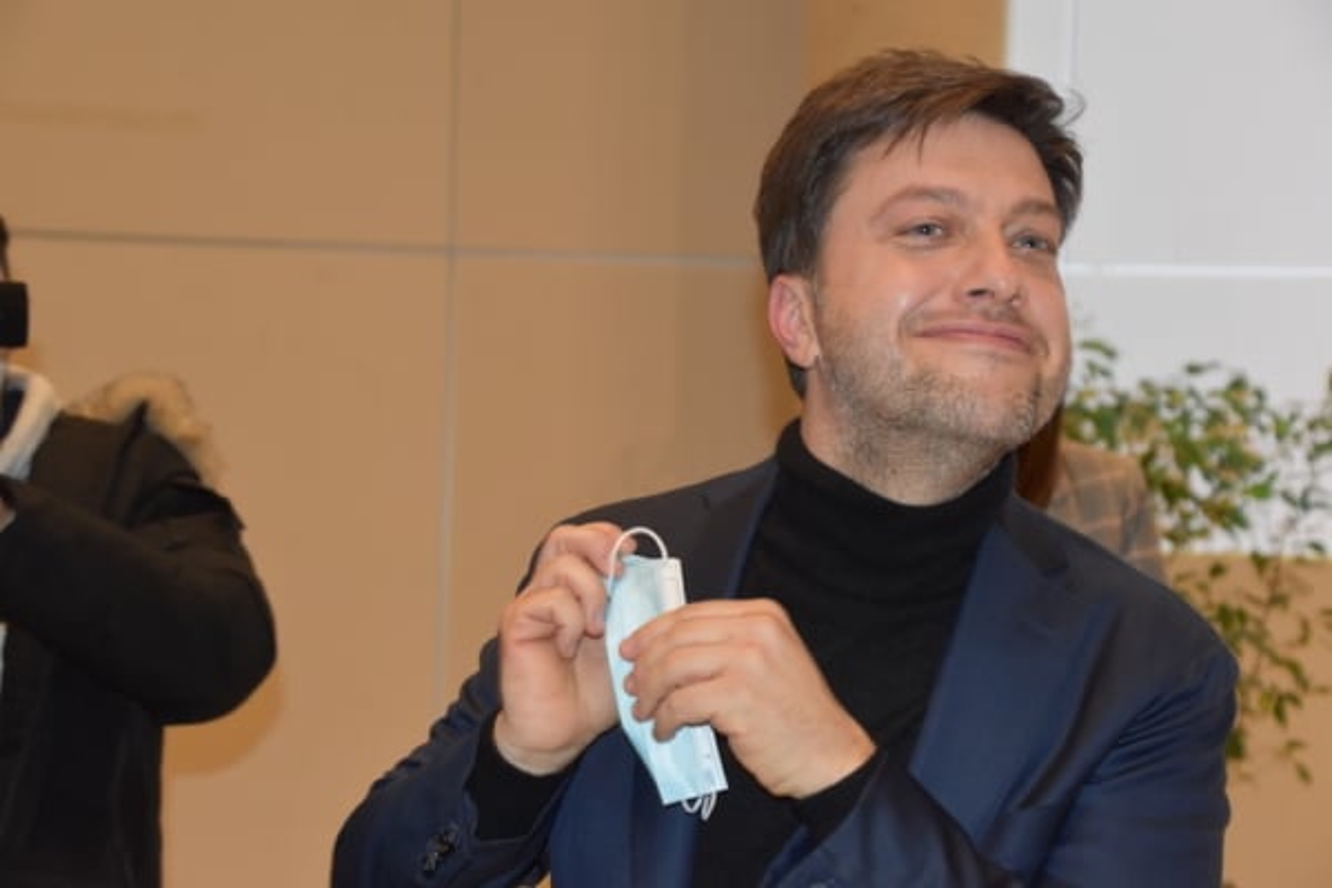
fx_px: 2664
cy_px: 444
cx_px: 666
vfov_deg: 18.9
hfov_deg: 28.1
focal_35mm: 72
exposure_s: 1/80
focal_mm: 48
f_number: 4.5
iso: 1600
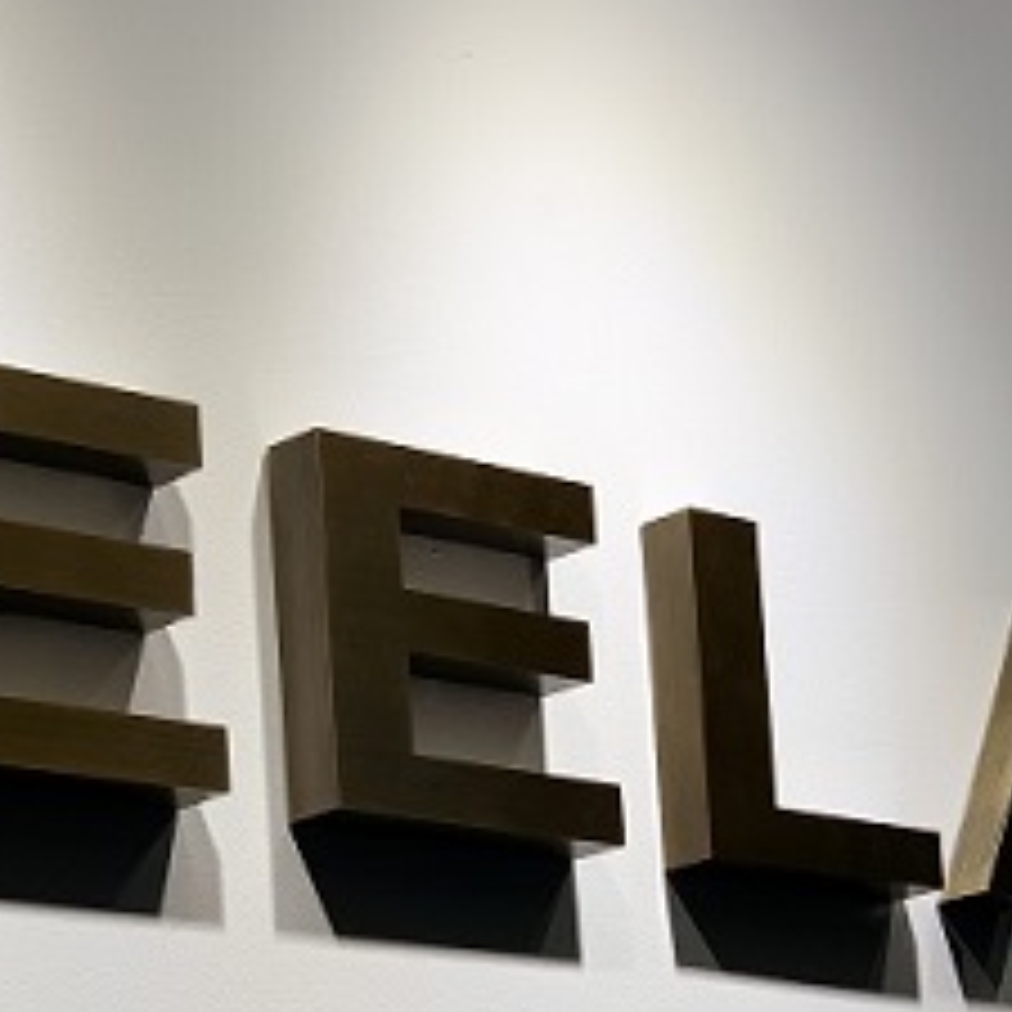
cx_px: 522
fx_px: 4366
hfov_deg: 13.2
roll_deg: +3.5
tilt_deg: +13.9
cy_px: 760
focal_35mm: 132
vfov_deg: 13.2
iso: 16
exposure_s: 1/113
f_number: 2.4
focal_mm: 6
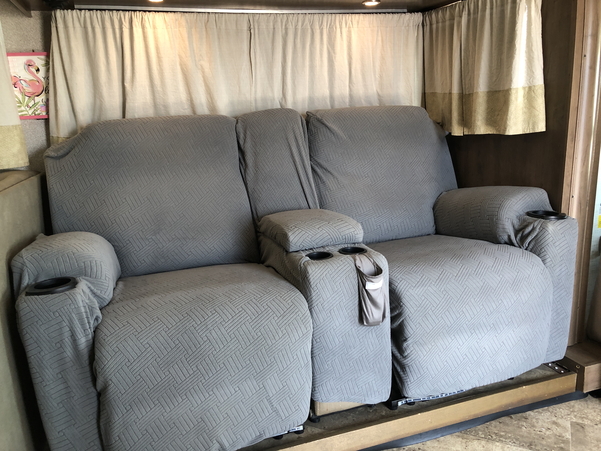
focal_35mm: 28
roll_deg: +2.7
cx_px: 300
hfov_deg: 63.4
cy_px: 226
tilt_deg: -16.0
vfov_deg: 49.7
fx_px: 486
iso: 40
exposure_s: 1/20
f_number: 1.8
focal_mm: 3.99
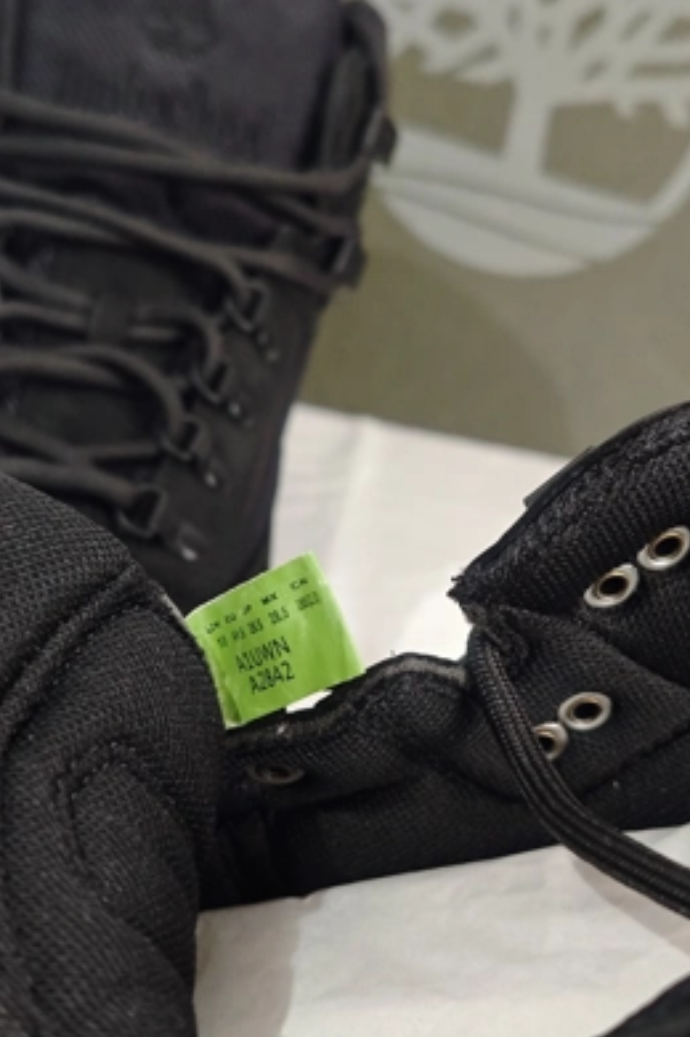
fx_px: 1411
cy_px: 528
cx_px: 356
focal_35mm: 49
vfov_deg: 40.4
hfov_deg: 27.5
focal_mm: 6.55
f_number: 1.6
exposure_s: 1/33.3
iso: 500
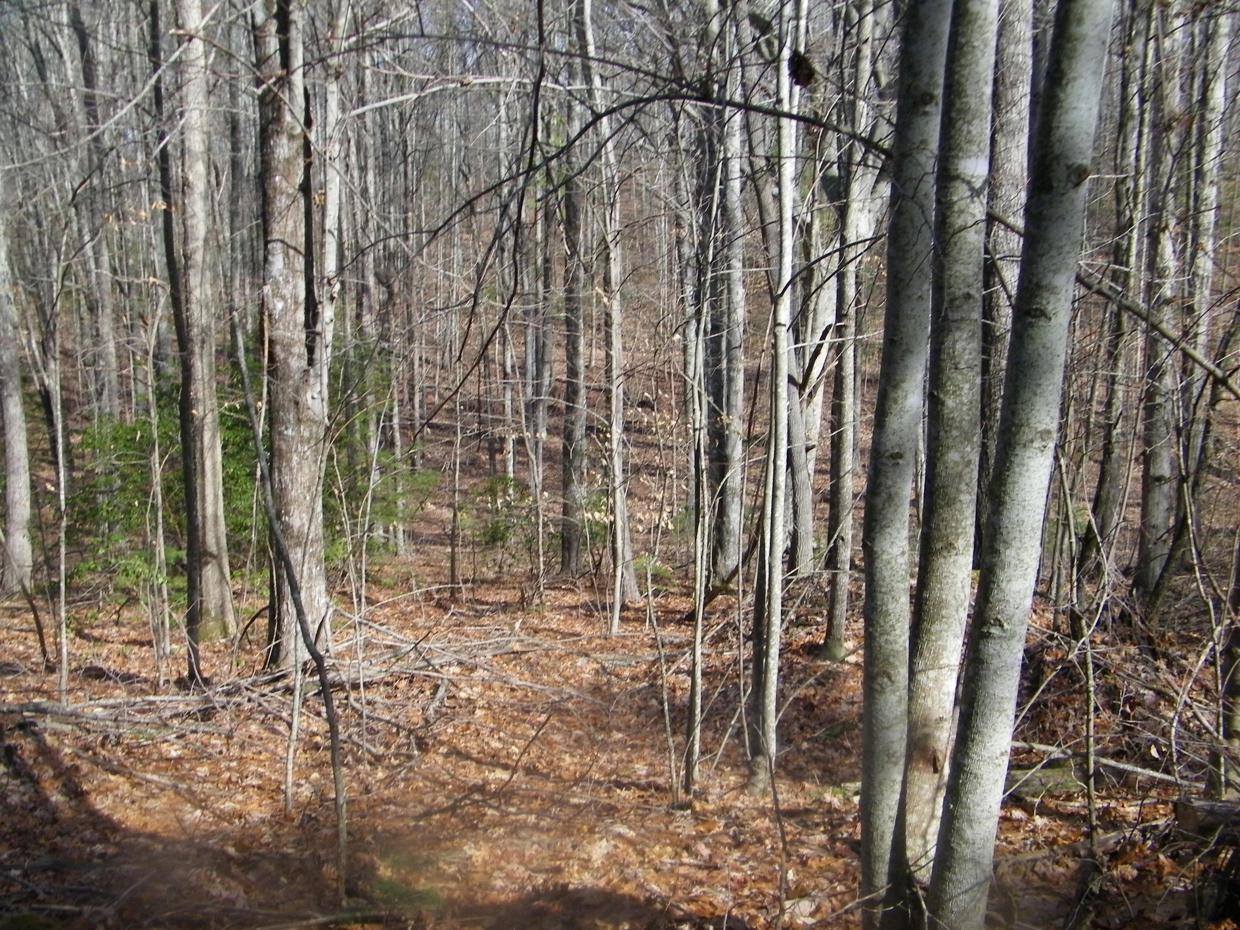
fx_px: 1469
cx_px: 620
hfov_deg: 45.8
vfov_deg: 35.1
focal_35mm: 41
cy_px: 465
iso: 100
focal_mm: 7.2
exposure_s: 1/160
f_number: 7.6
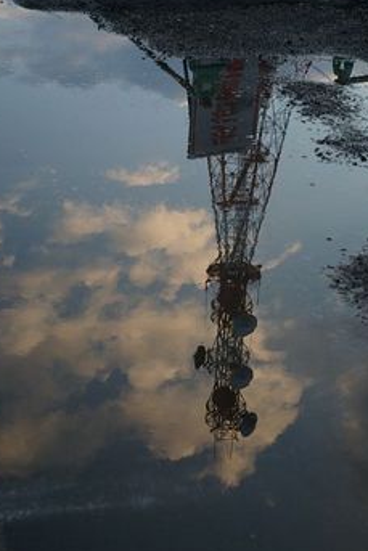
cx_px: 182
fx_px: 1287
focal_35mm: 84
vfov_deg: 24.2
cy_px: 265
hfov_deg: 16.3
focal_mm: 75
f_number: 8
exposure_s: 1/100
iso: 400
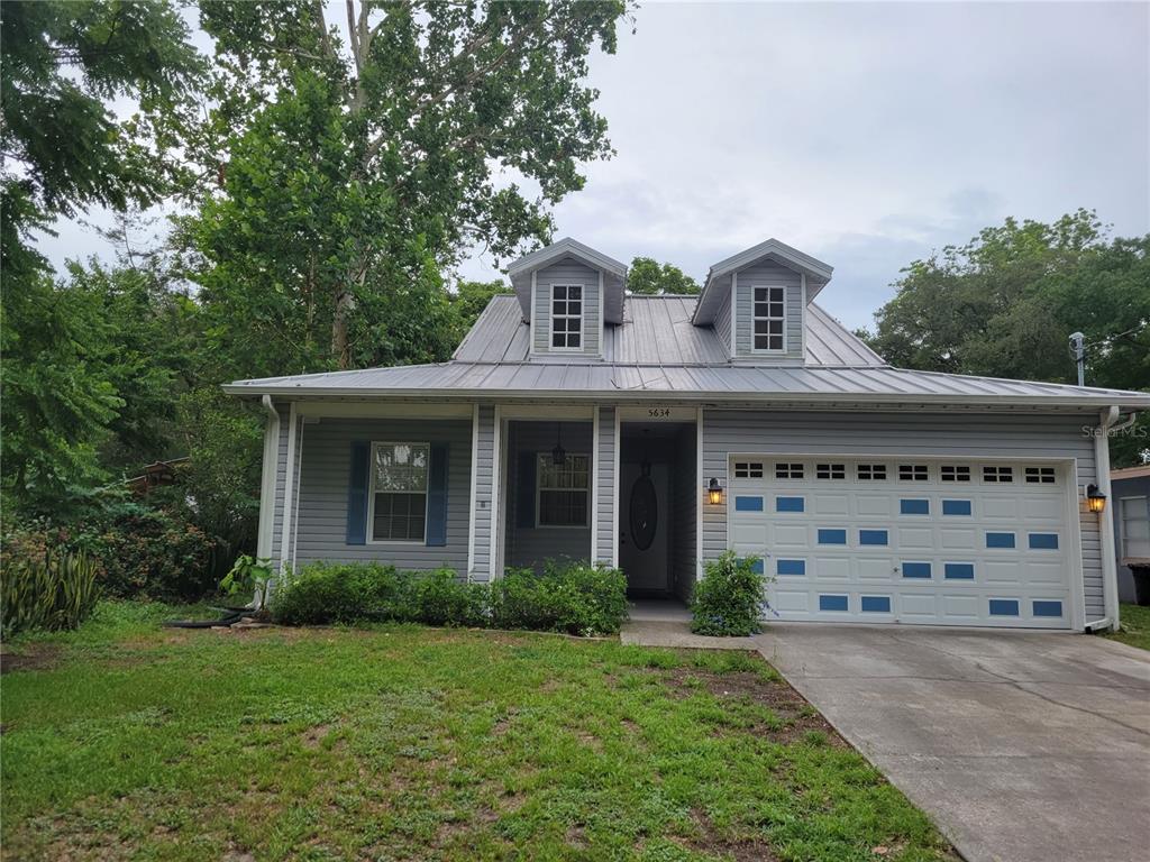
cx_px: 575
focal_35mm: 26
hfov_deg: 67.3
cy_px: 431
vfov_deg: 53.1
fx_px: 864
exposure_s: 1/493
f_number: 1.8
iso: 40
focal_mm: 5.4
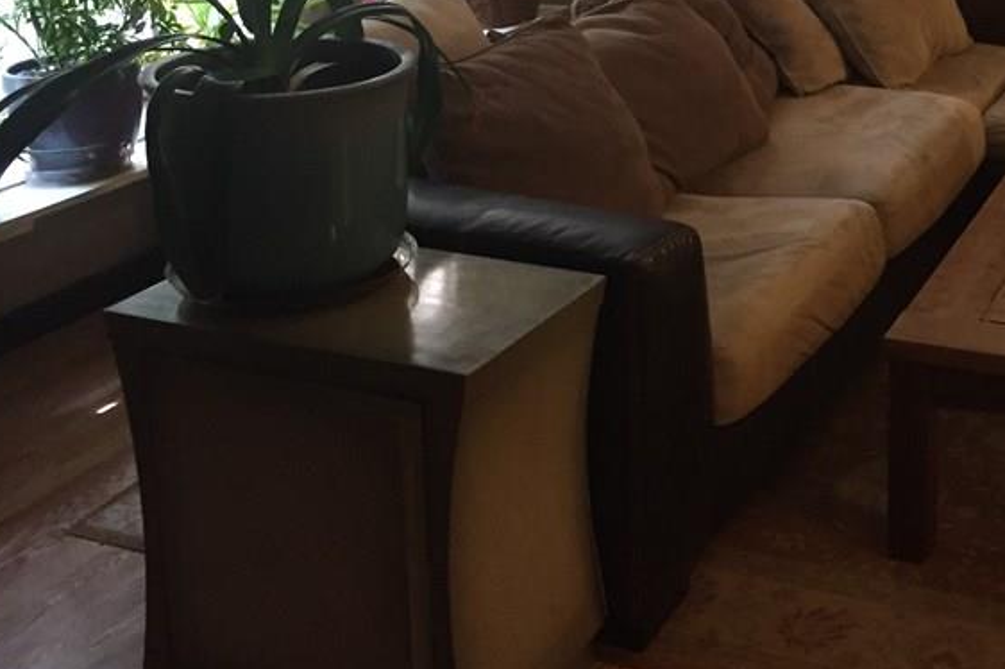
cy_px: 18
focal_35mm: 55
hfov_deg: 35.5
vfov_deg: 23.7
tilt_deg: -11.6
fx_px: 1534
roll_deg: +0.7
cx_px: 747
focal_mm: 4.15
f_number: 2.2
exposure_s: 1/30
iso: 250
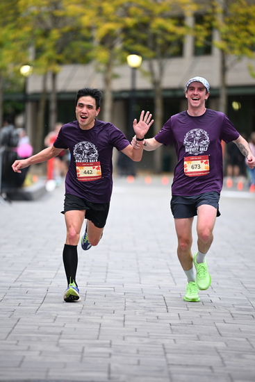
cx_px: 128
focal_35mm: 200
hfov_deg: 6.9
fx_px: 2123
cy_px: 191
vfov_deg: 10.3
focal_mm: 200
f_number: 2.8
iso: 1250
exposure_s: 1/1250
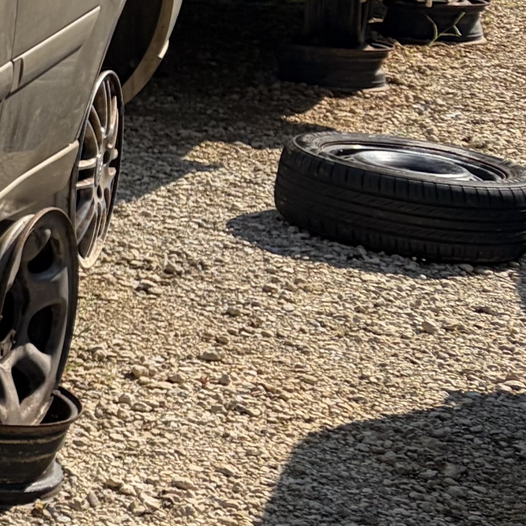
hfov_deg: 11.3
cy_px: 45
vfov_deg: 14.4
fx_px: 2063
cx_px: -844
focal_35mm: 120
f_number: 1.6
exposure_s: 1/3448
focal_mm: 5.96
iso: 50
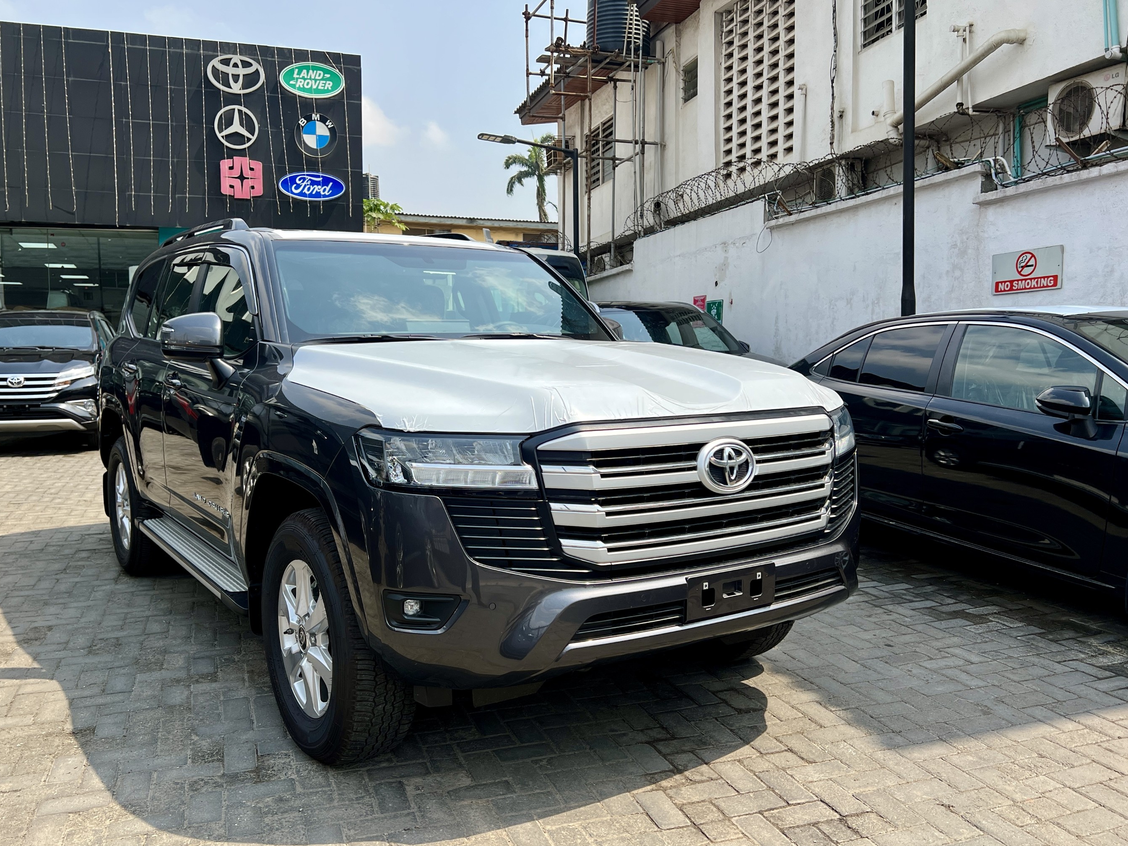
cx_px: 509
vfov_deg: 48.2
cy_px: 418
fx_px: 945
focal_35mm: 29
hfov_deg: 61.5
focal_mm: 5.7
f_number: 1.5
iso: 50
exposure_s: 1/2841
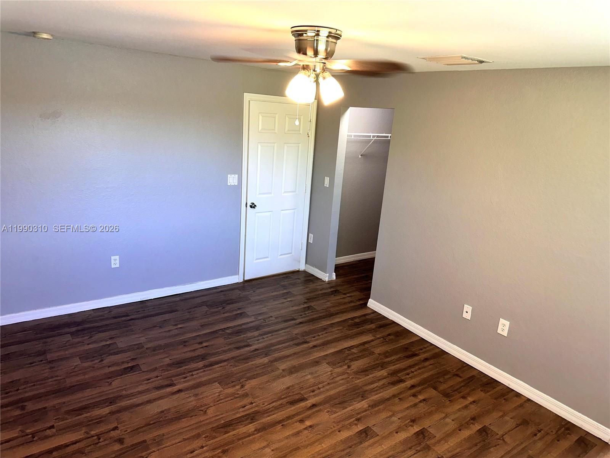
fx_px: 423
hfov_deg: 71.6
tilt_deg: -15.3
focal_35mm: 24
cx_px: 305
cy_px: 229
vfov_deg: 56.8
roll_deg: -4.3
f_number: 1.78
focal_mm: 6.86
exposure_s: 1/30
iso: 80
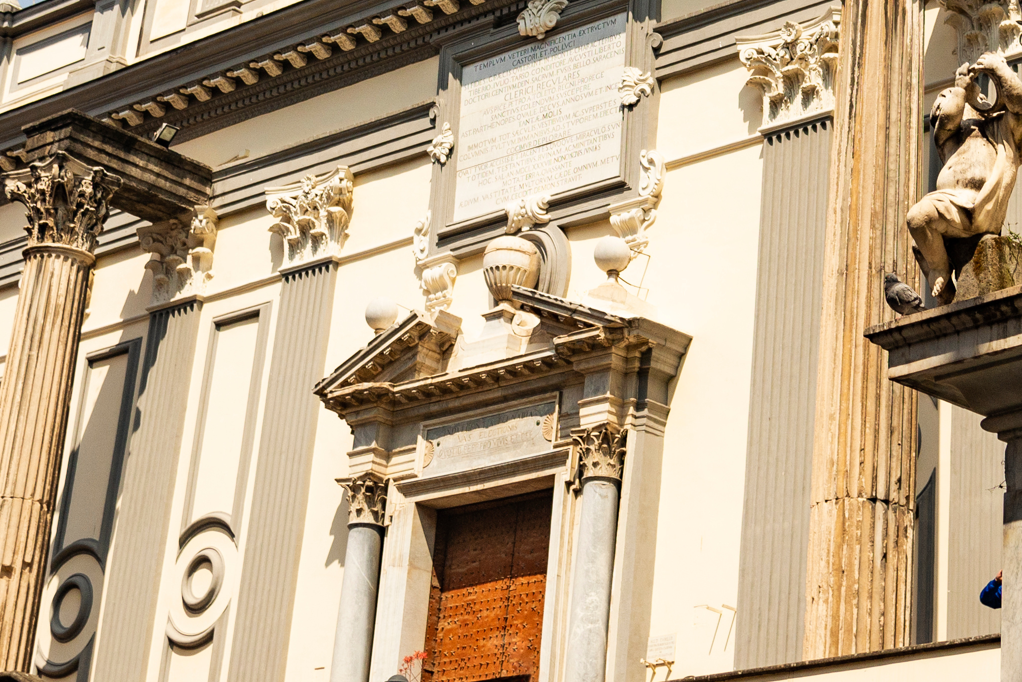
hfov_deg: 21.5
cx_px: 746
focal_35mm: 94
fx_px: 2669
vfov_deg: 14.2
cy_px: -104
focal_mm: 32
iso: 250
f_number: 8
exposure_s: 1/4000
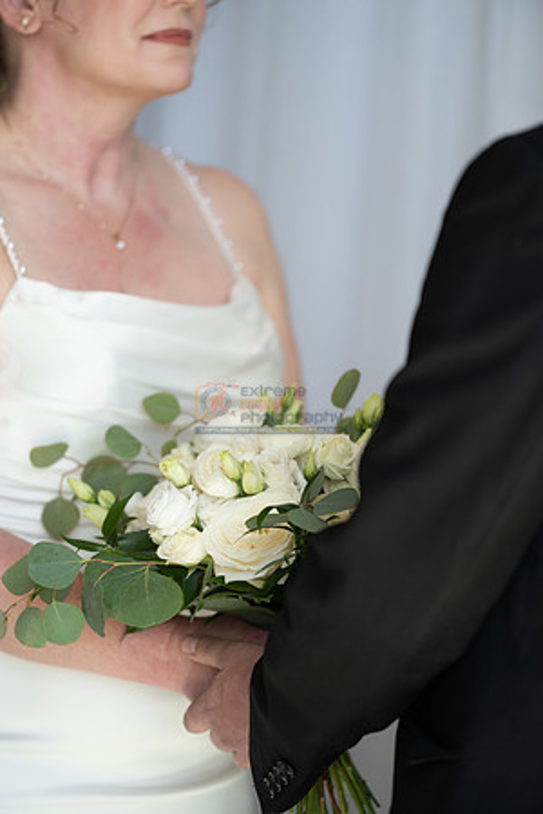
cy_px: 407
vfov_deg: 10.3
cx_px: 272
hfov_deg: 6.9
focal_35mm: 200
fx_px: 4525
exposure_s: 1/160
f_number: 3.2
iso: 125
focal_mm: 200
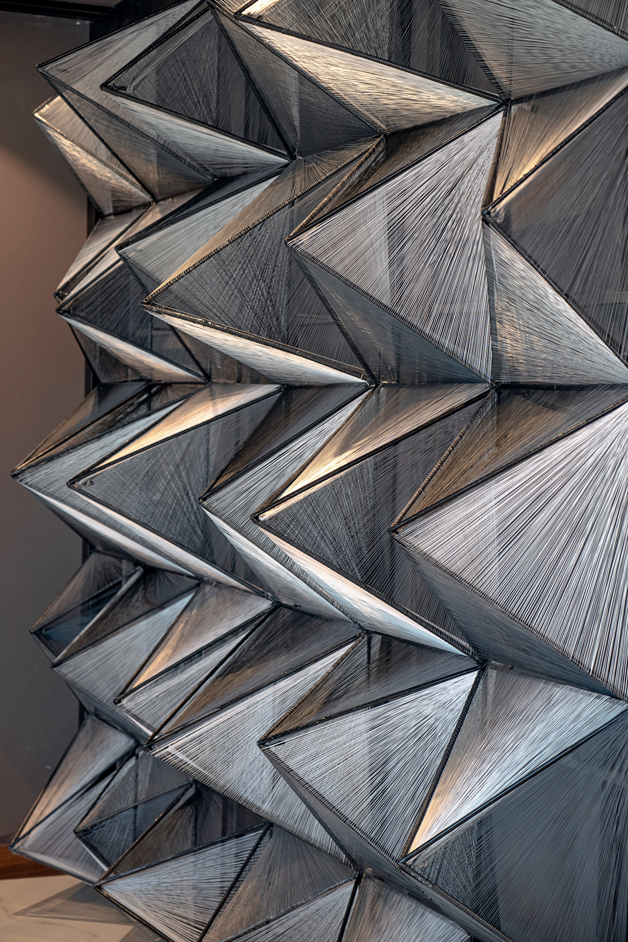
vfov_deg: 28.8
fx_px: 1832
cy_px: 471
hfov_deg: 19.5
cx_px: 314
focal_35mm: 70
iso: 800
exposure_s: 1/200
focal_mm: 70
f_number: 4
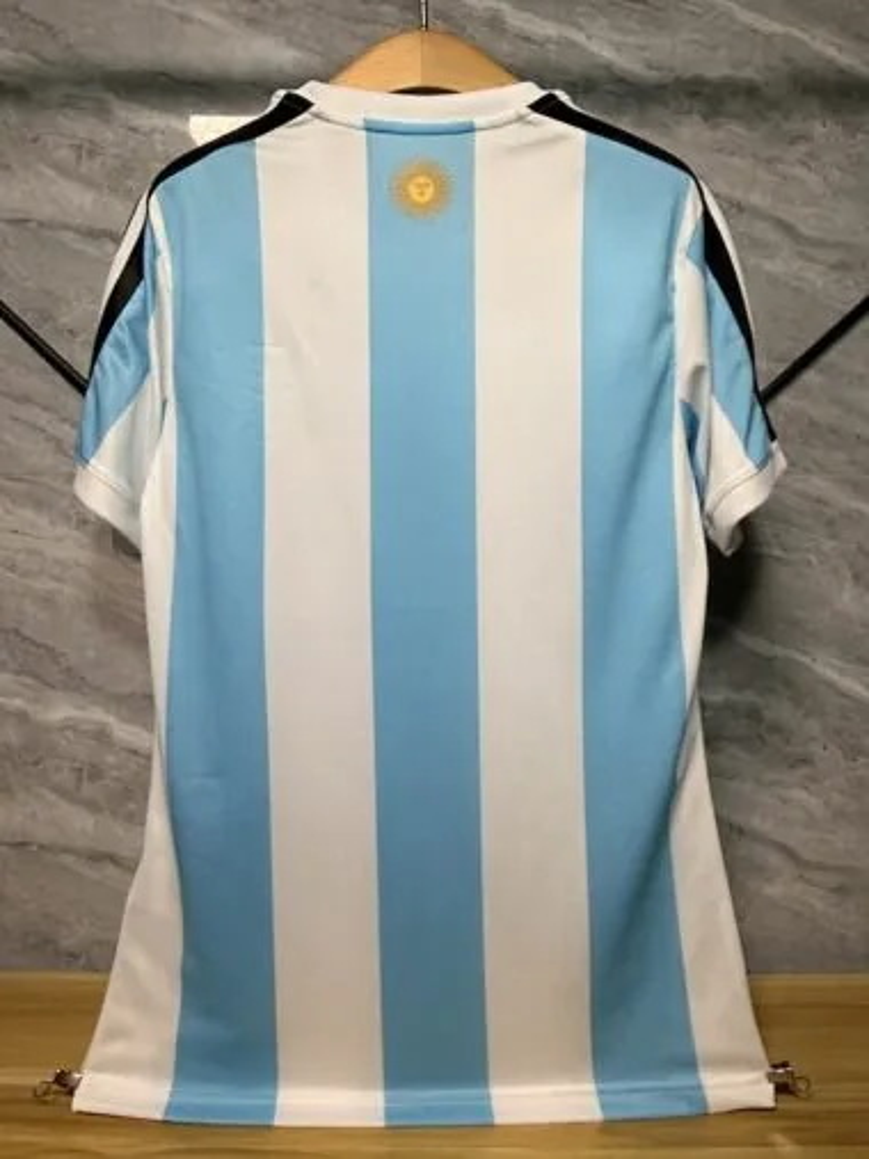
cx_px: 434
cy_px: 580
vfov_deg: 71.6
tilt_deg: +0.4
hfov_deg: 56.8
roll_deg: -0.5
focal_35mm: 24
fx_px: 804
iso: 200
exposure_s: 1/100
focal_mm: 2.22
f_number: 2.2
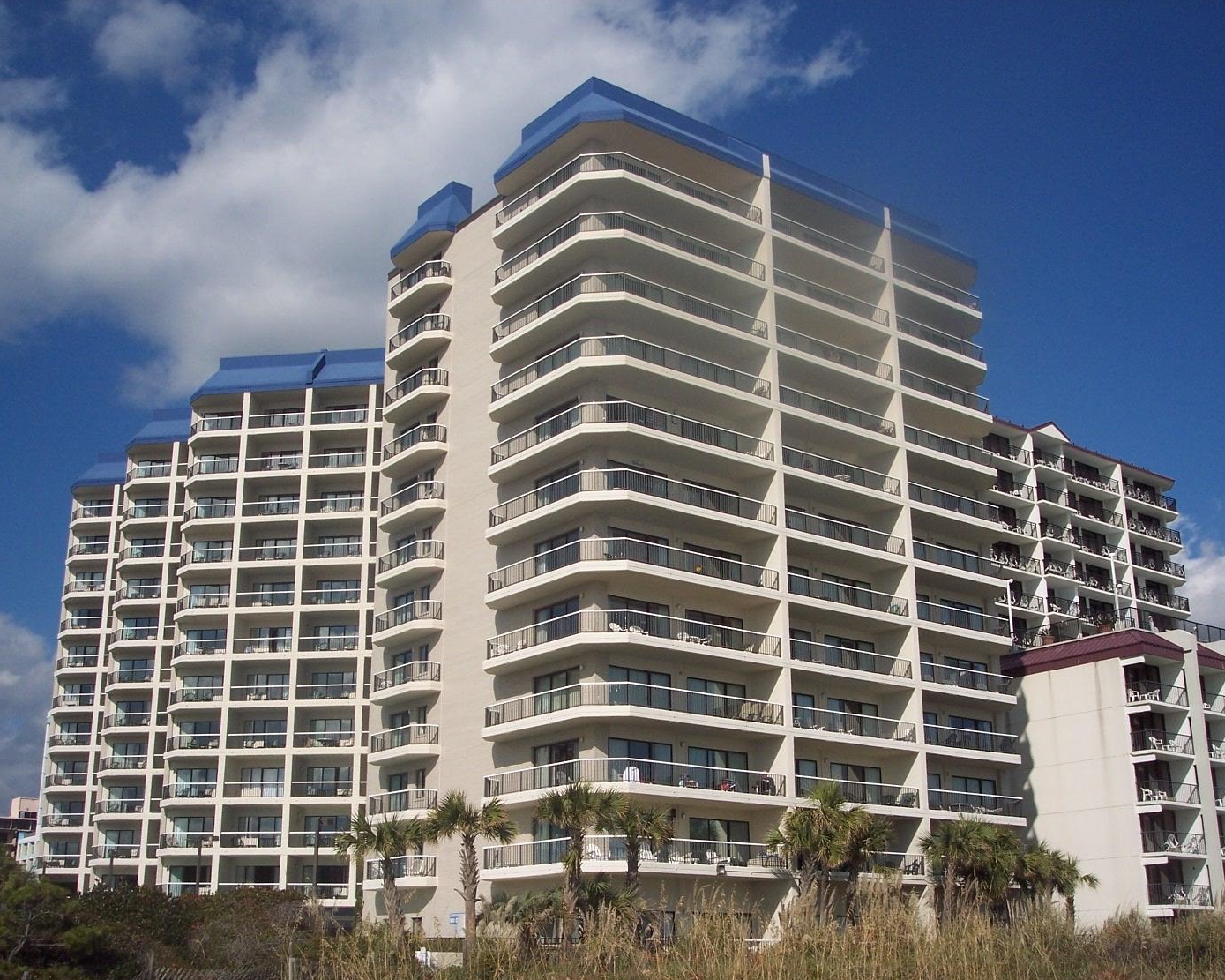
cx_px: 591
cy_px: 493
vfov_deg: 36.5
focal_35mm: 41
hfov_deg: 44.8
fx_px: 1486
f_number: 5.6
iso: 100
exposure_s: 1/1000
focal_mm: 8
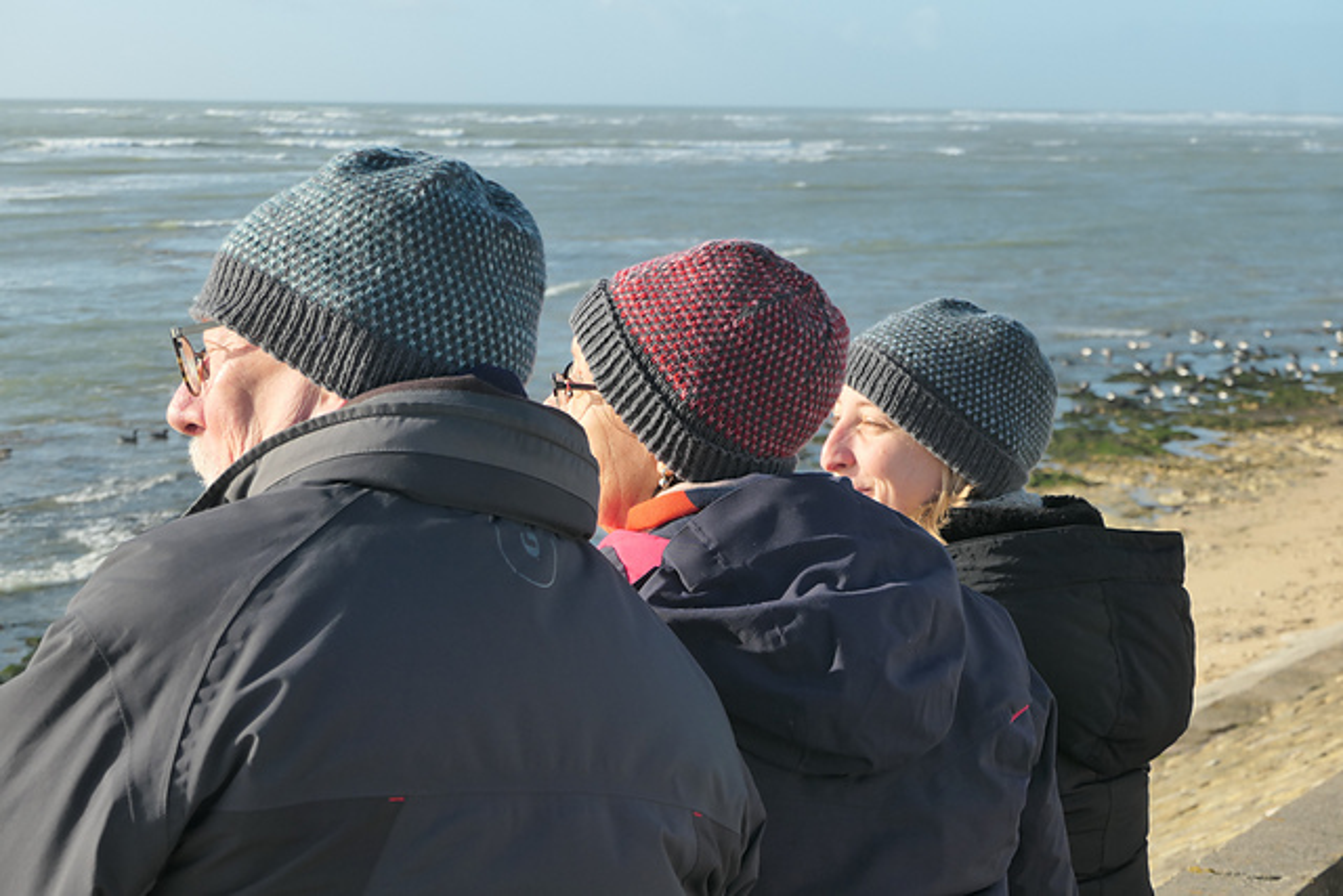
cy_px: 448
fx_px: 2425
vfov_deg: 20.9
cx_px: 672
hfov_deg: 31.0
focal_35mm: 65
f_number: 4.6
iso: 125
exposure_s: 1/640
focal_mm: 23.6
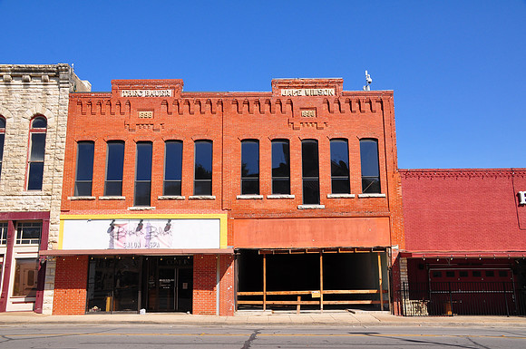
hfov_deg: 53.2
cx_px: 263
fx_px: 525
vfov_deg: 36.8
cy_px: 174
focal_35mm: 36
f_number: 14
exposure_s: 1/160
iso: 200
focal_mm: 24
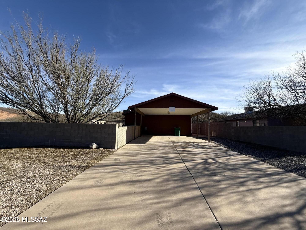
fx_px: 124
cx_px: 153
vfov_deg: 85.7
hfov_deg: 102.1
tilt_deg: +7.5
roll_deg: -2.1
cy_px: 115
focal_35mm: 14
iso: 50
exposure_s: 1/1613
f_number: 2.2
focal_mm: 2.22
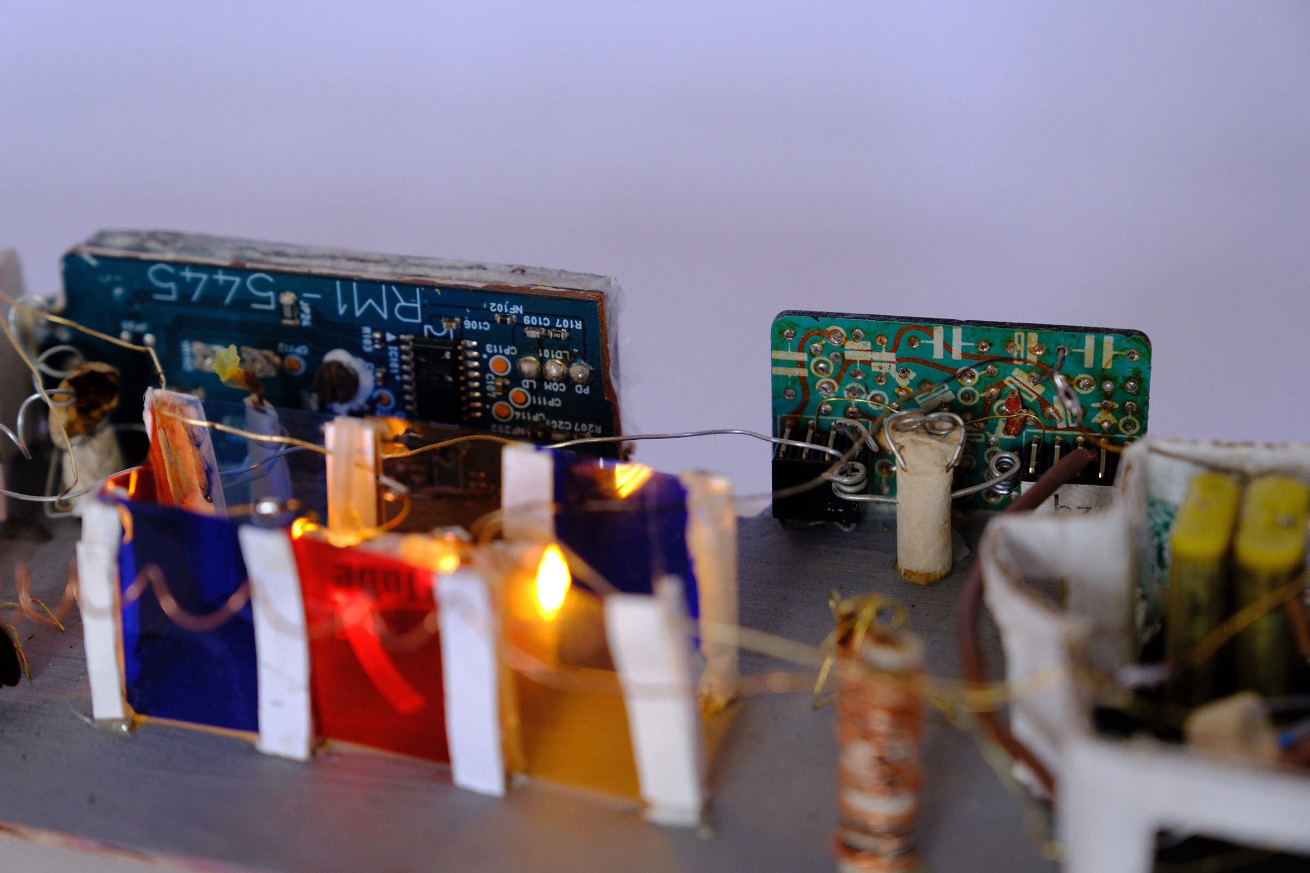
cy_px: 436
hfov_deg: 24.5
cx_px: 655
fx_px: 3020
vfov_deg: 16.5
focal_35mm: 83
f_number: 4
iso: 800
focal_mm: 55
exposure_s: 1/125
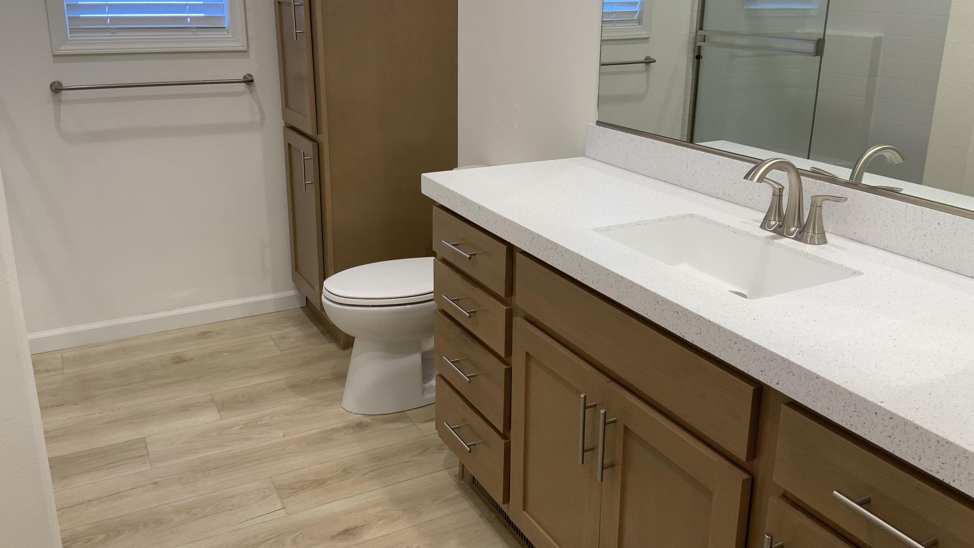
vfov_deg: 36.6
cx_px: 489
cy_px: 226
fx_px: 826
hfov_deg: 61.0
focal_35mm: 32
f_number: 1.8
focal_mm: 3
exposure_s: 1/60
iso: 32
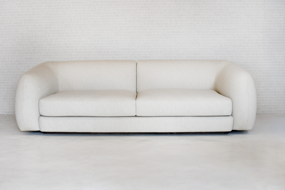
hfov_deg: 38.2
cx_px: 142
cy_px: 95
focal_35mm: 52
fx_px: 412
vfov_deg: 26.0
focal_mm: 35
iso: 1000
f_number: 5
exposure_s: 1/125
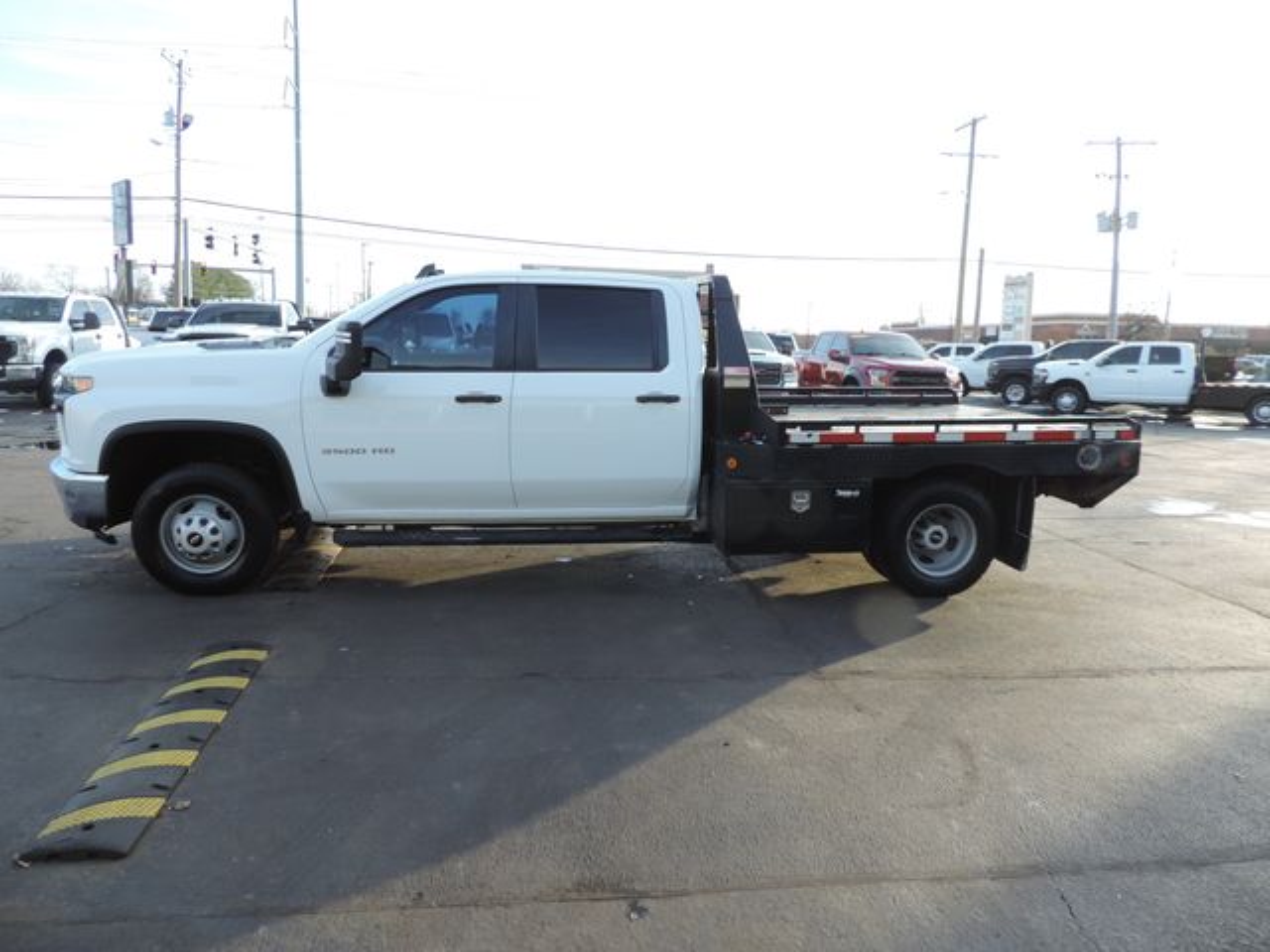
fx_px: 881
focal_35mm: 24
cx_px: 635
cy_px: 476
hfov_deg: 71.6
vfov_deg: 56.8
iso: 80
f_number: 3
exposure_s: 1/160
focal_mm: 4.3
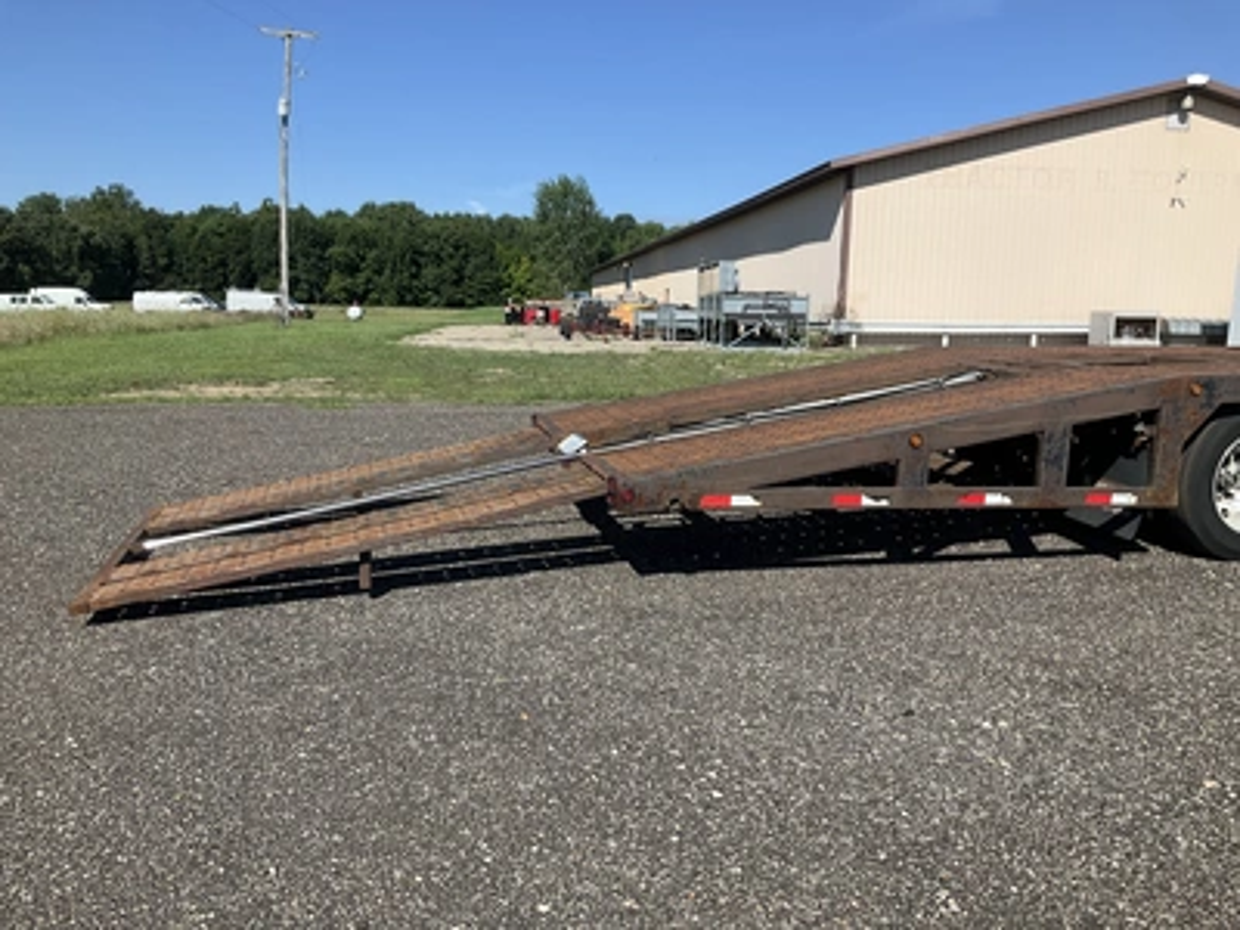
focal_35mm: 29
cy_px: 465
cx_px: 620
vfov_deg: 48.2
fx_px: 1039
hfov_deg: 61.7
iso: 25
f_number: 1.8
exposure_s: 1/1848
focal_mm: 3
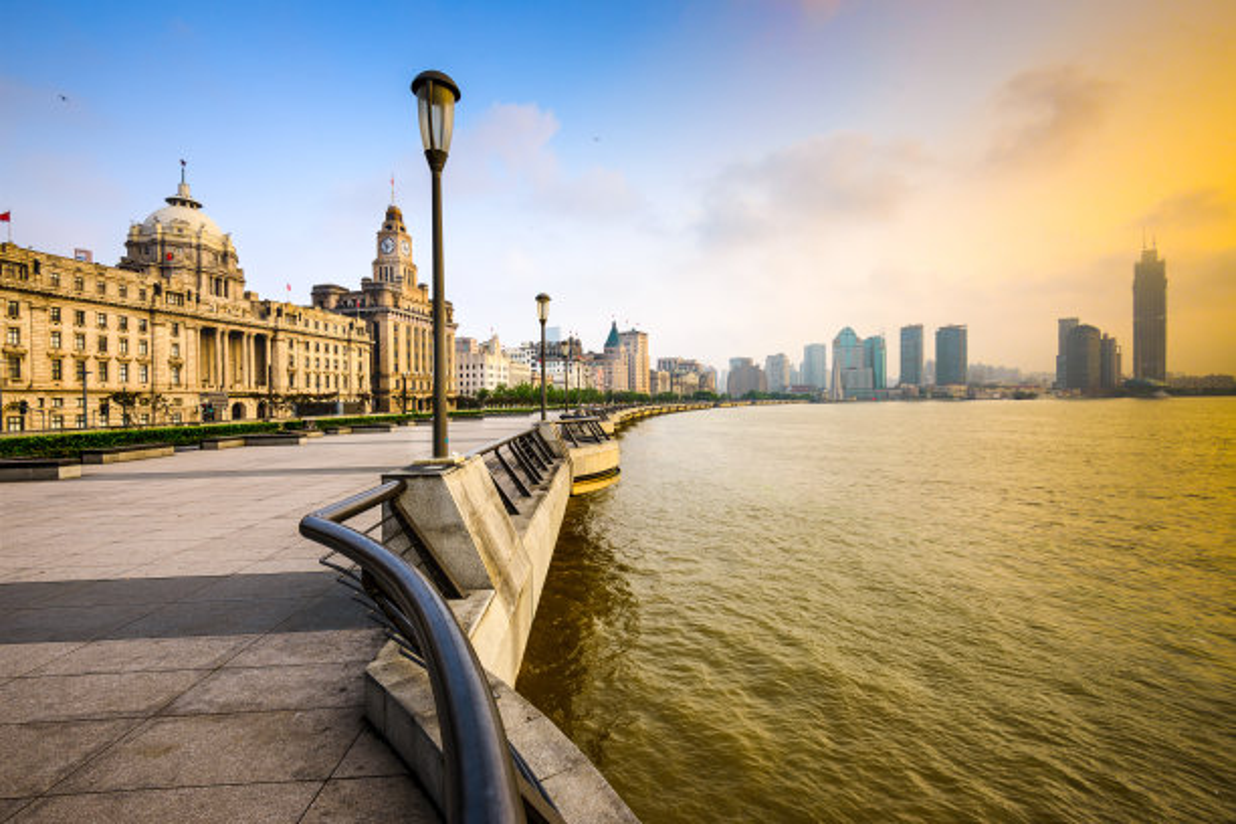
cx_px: 618
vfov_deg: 73.7
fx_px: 549
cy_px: 412
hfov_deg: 96.7
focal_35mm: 16
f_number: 8
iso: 100
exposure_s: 1/40
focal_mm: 16
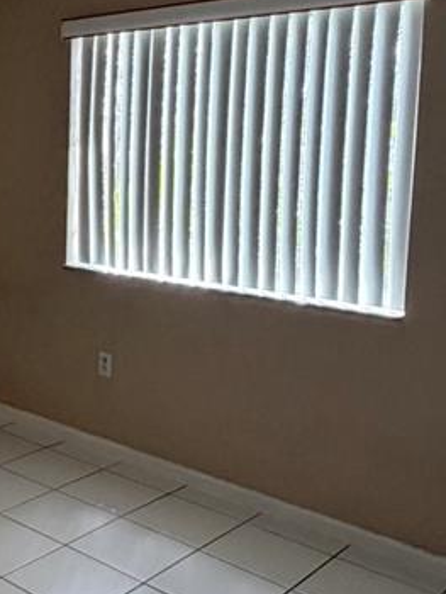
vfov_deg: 39.4
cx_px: -66
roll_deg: -0.4
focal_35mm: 48
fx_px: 824
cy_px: 233
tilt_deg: -5.3
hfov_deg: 27.3
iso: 320
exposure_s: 1/120
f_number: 2.2
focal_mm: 2.22
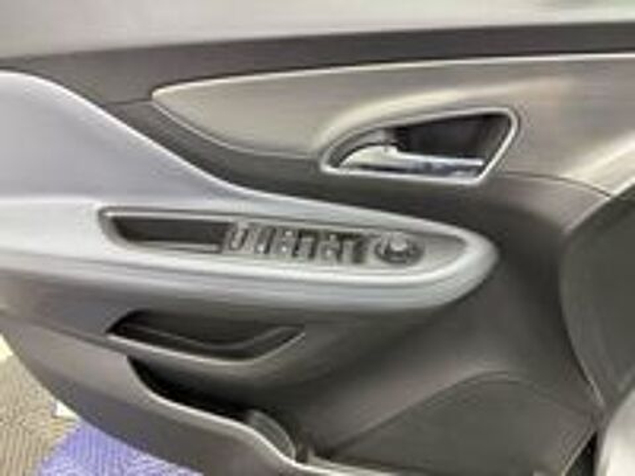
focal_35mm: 24
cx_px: 318
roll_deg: +3.5
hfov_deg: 71.6
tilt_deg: -39.1
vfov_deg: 56.8
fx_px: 440
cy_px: 238
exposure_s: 1/41
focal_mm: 6.76
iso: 400
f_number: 1.78
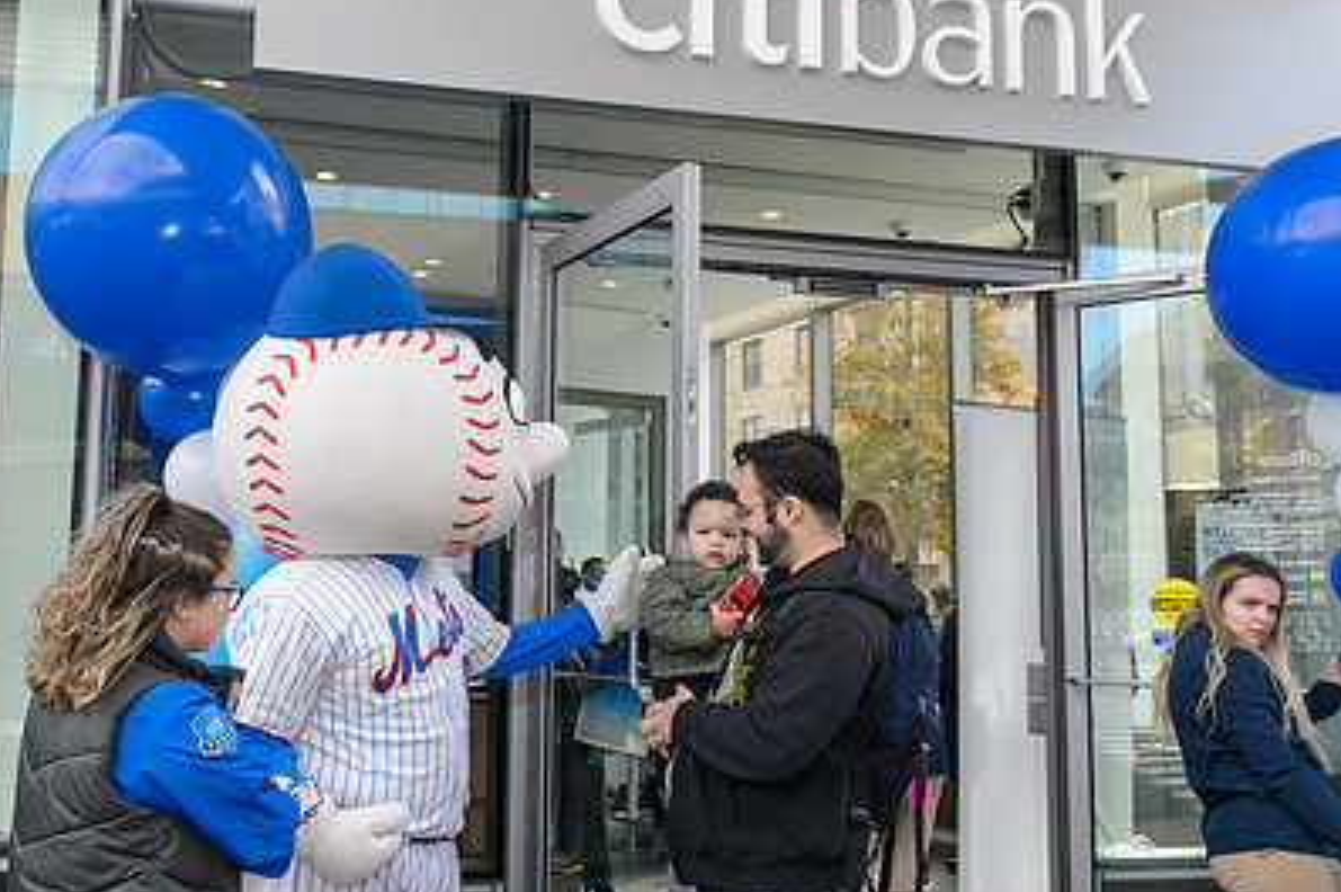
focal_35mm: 38
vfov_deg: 35.0
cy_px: 449
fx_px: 1414
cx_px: 486
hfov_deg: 50.1
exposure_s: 1/250
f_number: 4.5
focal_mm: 26
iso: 400
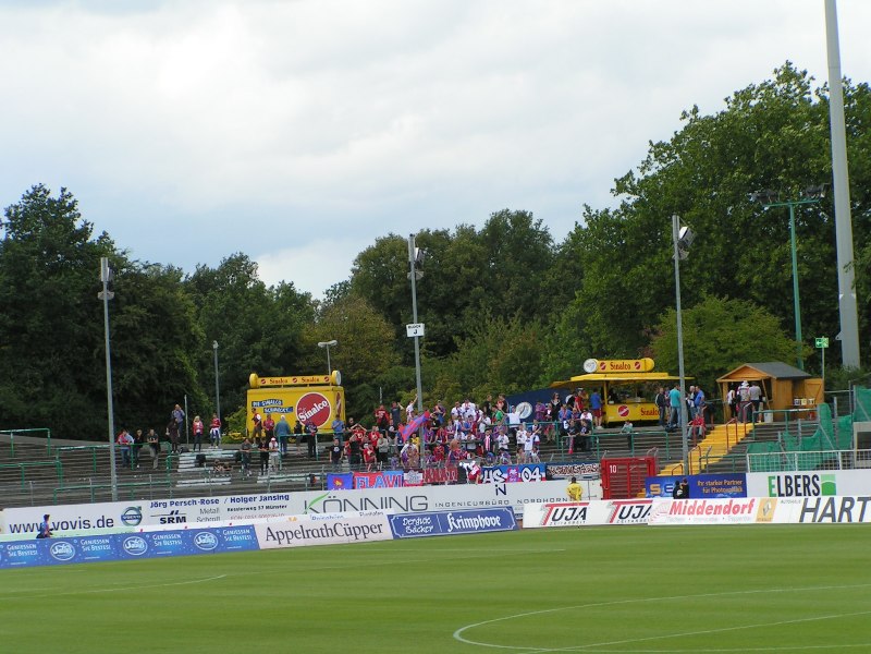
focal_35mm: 131
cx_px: 436
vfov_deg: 11.3
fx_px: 3296
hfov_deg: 15.1
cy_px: 327
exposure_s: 1/250
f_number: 5.6
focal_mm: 20
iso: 50
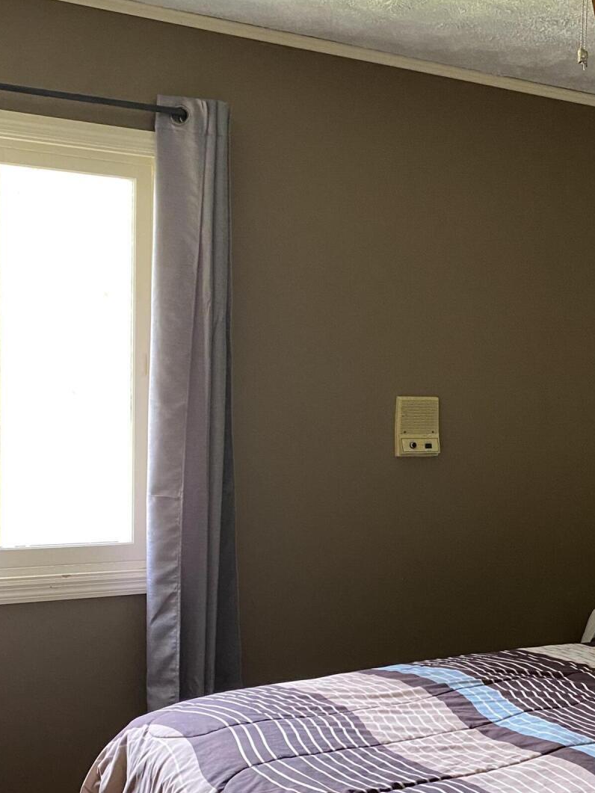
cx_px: 544
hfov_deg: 28.5
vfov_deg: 38.7
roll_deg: -2.0
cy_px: 489
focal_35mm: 49
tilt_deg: -5.4
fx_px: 1123
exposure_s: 1/60
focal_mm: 4.25
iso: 400
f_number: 1.8
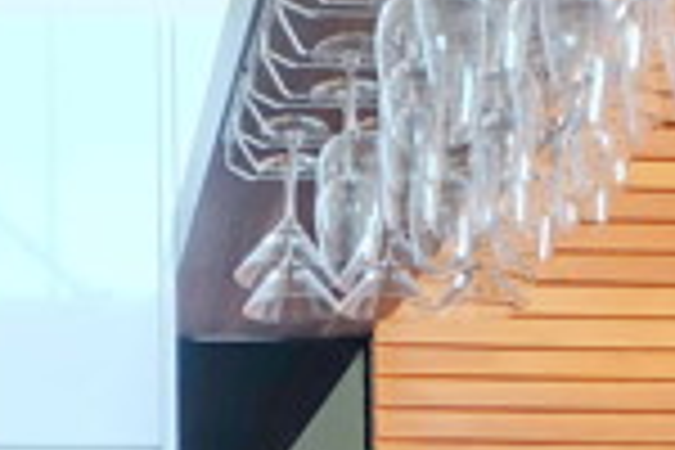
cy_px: 828
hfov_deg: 20.8
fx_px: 1800
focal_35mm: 96
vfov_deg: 12.8
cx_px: 58
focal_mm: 16
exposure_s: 1/56
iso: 400
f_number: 3.5
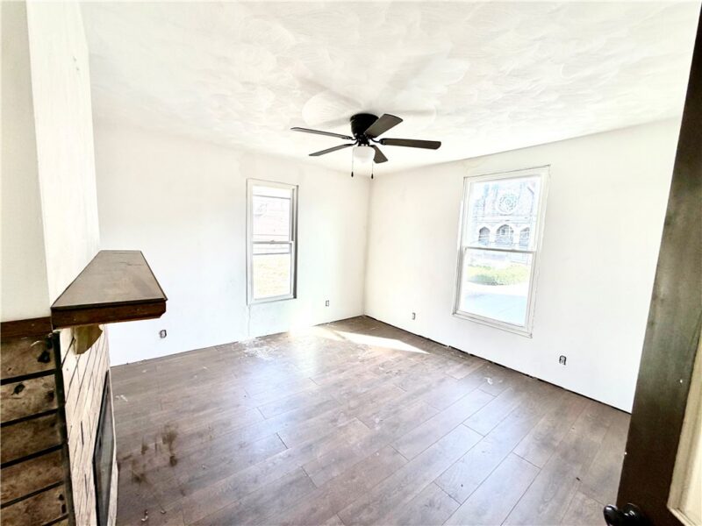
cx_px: 351
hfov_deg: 102.1
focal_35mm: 14
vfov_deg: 85.7
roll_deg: -1.7
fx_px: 284
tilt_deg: -5.4
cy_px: 263
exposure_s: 1/121
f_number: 2.2
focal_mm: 2.22
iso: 80
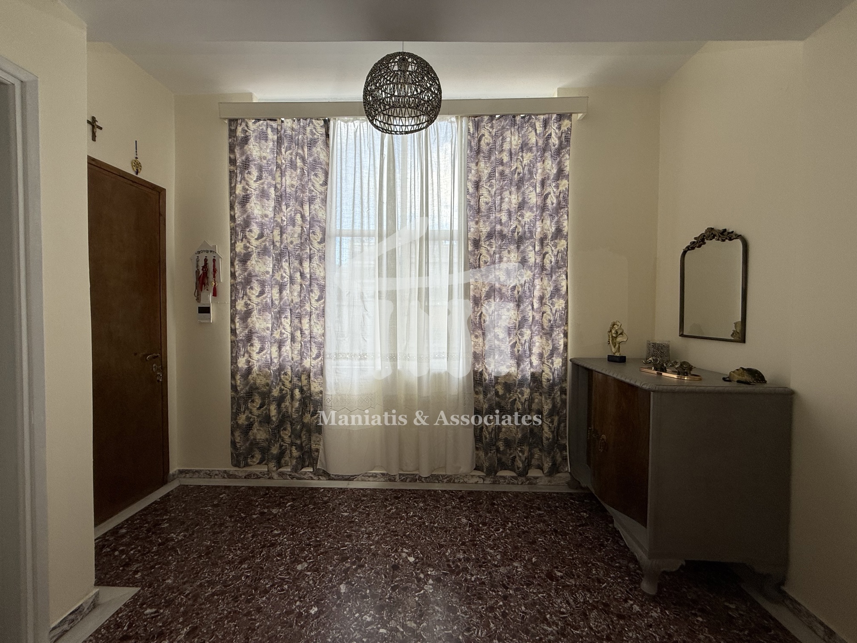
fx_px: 347
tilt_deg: -1.2
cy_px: 322
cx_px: 428
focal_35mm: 14
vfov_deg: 85.7
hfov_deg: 102.1
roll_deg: -0.6
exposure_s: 1/100
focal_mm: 2.22
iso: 50
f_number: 2.2
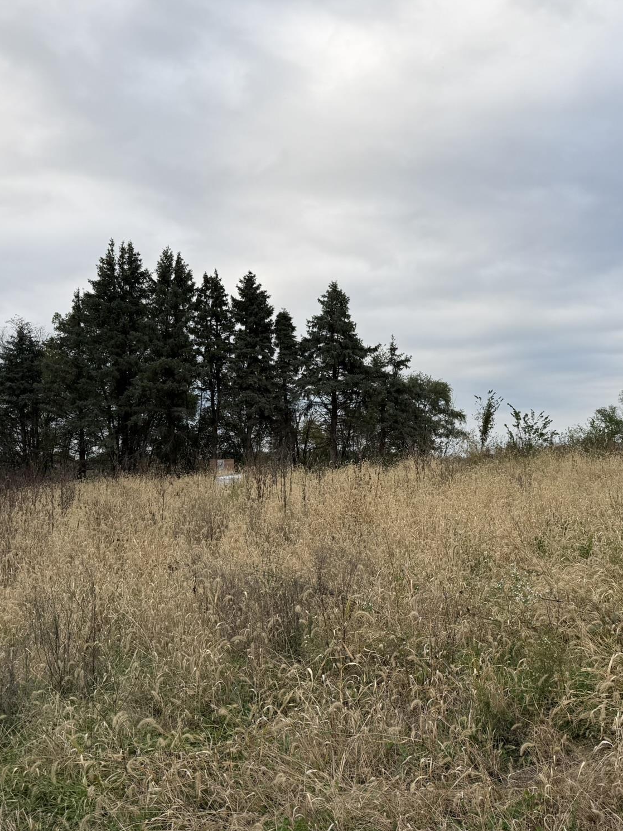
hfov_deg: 42.5
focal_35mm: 33
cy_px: 425
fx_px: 792
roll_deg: +1.2
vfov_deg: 55.3
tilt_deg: +1.7
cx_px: 408
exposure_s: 1/715
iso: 80
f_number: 1.78
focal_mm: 6.76
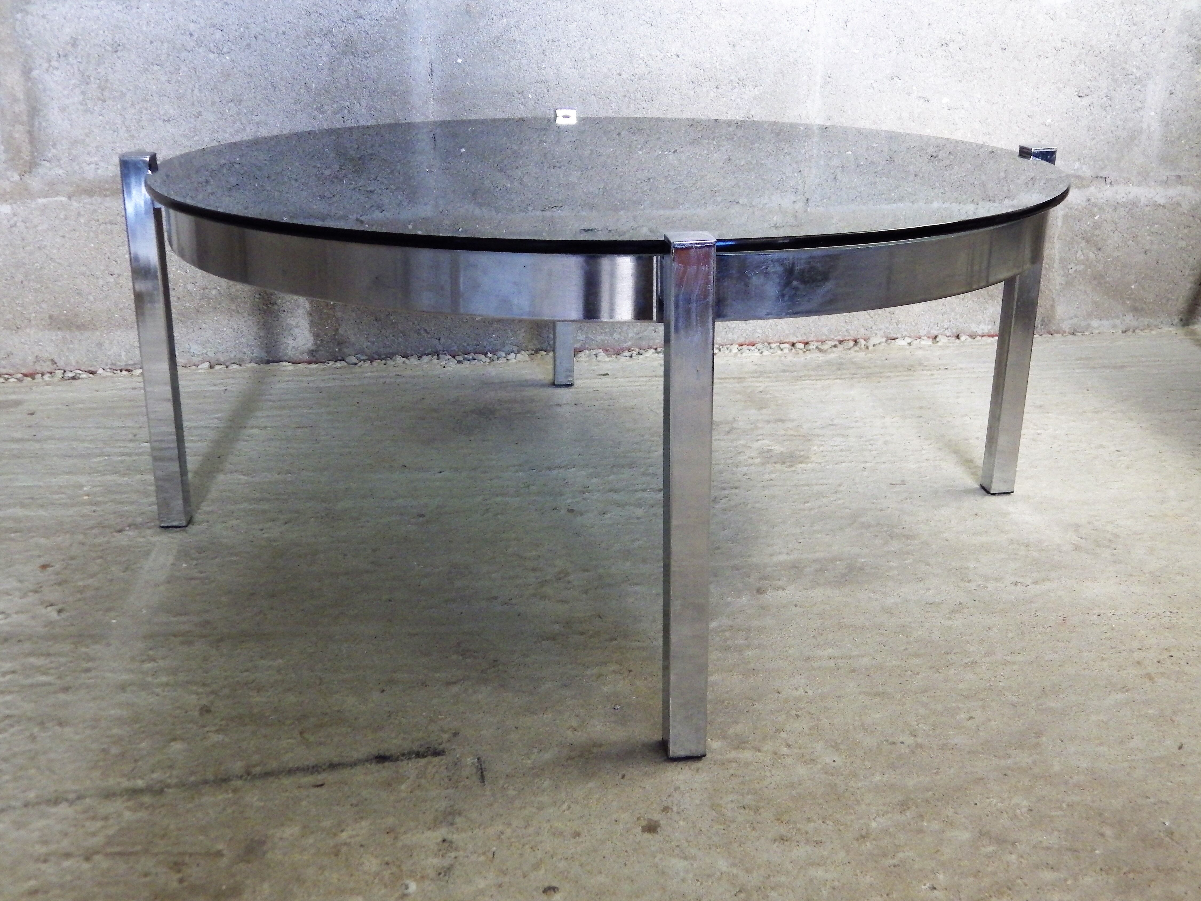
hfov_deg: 54.0
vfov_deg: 41.8
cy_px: 450
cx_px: 600
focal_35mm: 34
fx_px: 1180
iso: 400
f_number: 3.4
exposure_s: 1/50
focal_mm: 6.2
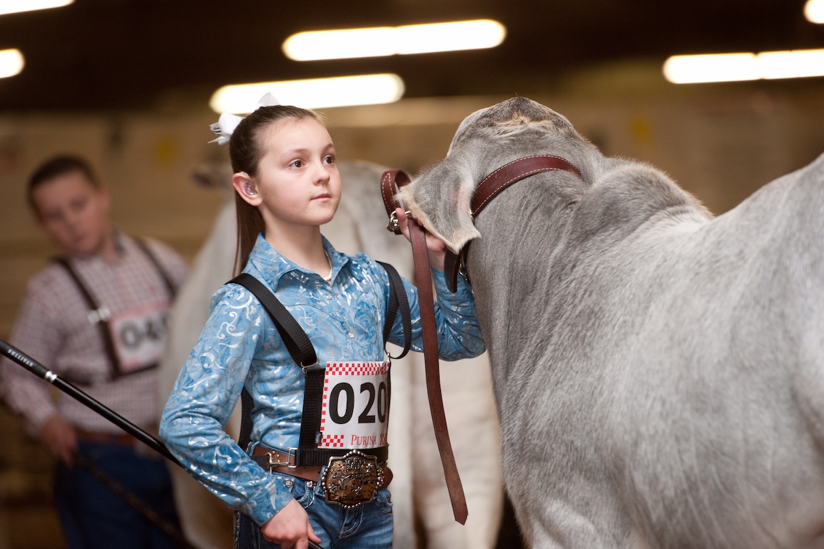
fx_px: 4576
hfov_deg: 10.3
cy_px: 274
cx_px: 412
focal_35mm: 200
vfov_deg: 6.9
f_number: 4
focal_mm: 200
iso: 2000
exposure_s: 1/200
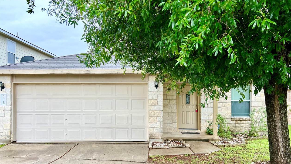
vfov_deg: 39.9
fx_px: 224
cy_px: 102
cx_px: 148
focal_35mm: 29
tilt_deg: -0.1
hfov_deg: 66.1
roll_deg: +0.3
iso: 40
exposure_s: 1/121
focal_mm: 5.7
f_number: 1.5
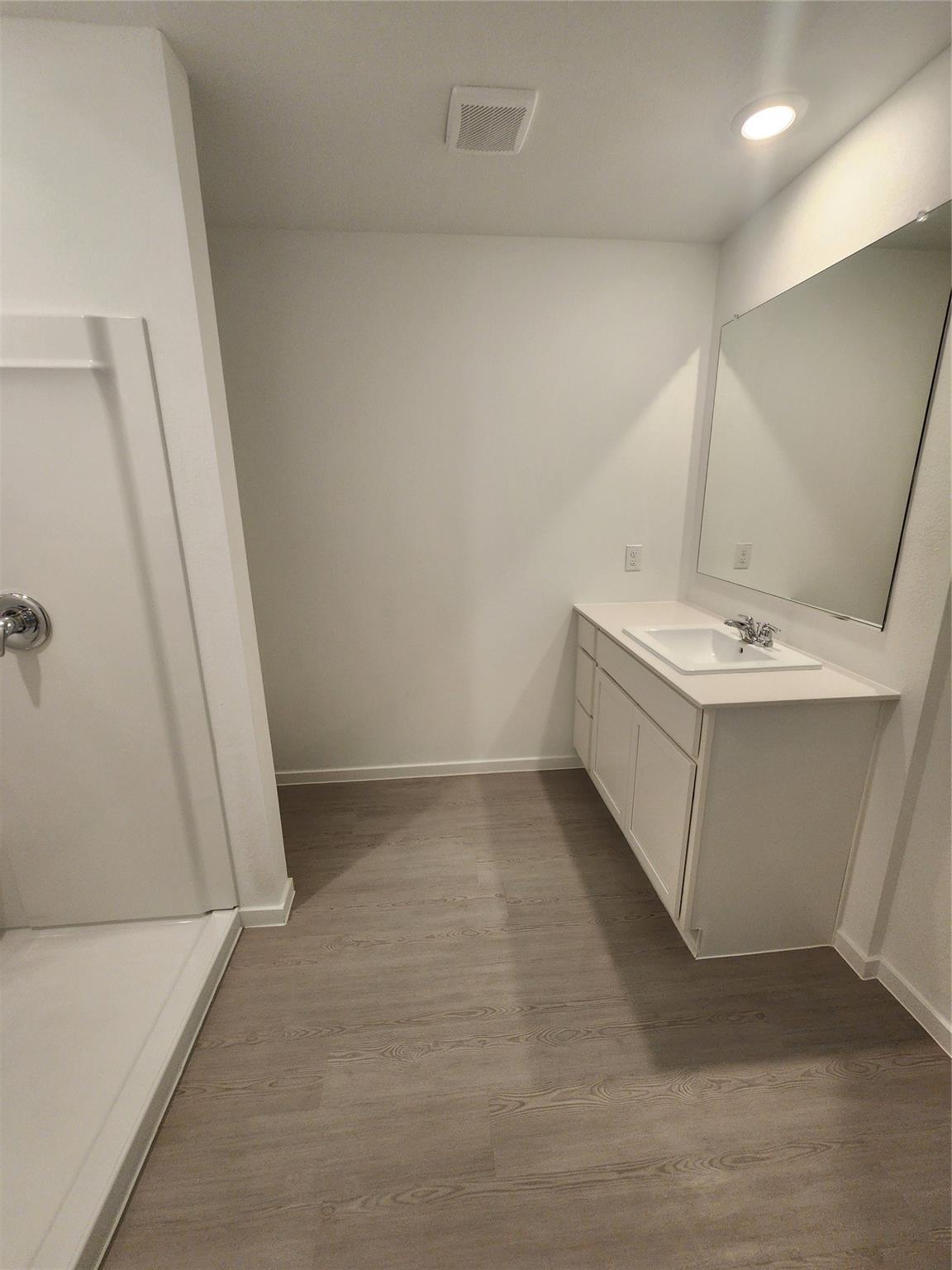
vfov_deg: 106.2
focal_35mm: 13
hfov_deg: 89.9
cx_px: 476
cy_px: 635
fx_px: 477
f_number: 2.2
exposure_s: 1/60
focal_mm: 2.2
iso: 160
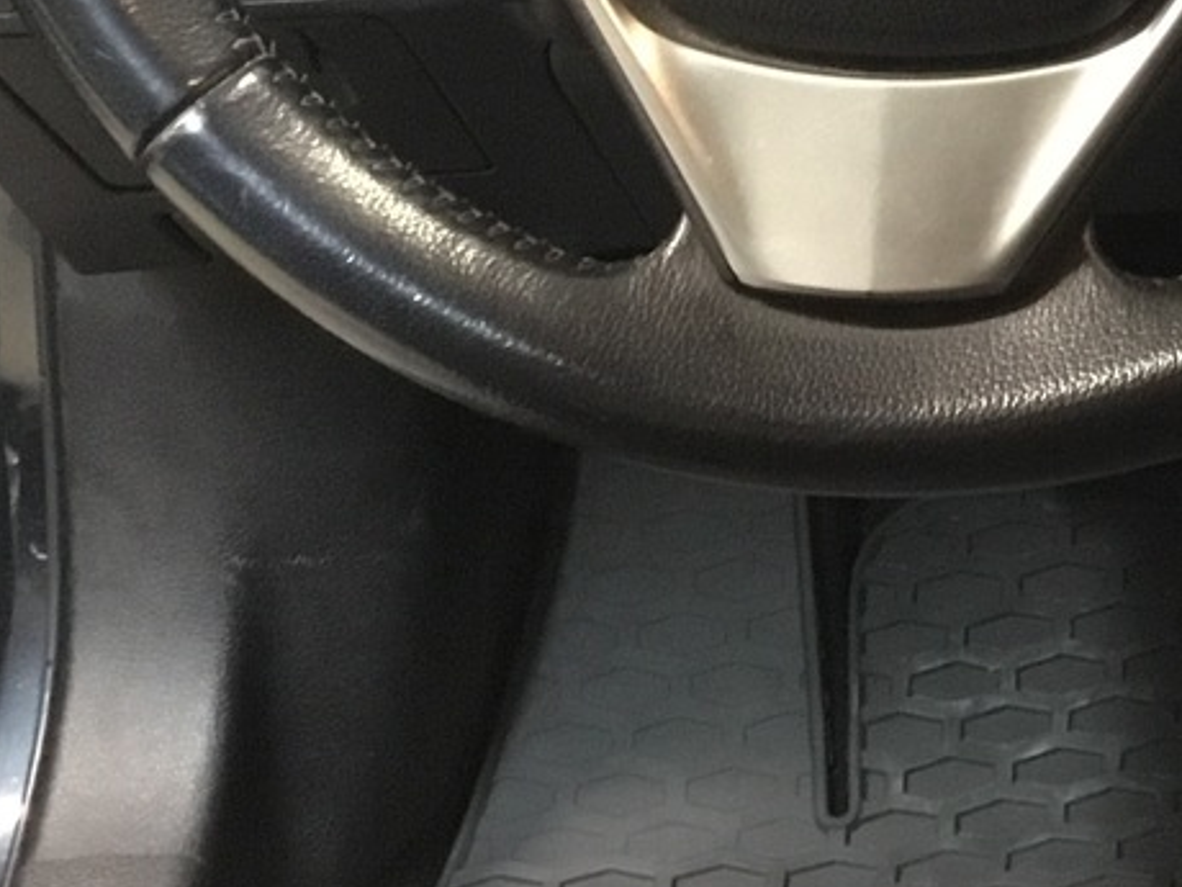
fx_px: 3312
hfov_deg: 18.7
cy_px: -242
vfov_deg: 14.6
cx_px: 1575
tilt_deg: -23.2
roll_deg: +2.9
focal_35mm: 97
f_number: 2.4
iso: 400
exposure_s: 1/17
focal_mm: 3.3
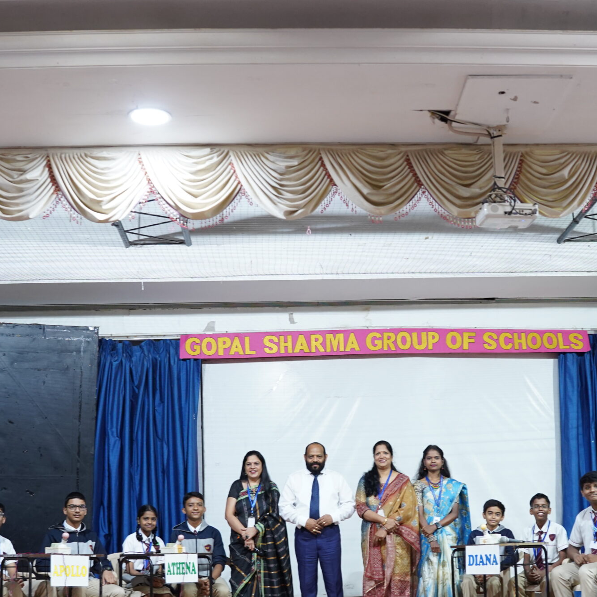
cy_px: 367
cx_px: 336
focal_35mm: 57
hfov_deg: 30.0
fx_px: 1112
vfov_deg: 29.9
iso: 2000
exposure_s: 1/80
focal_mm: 35
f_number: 3.2
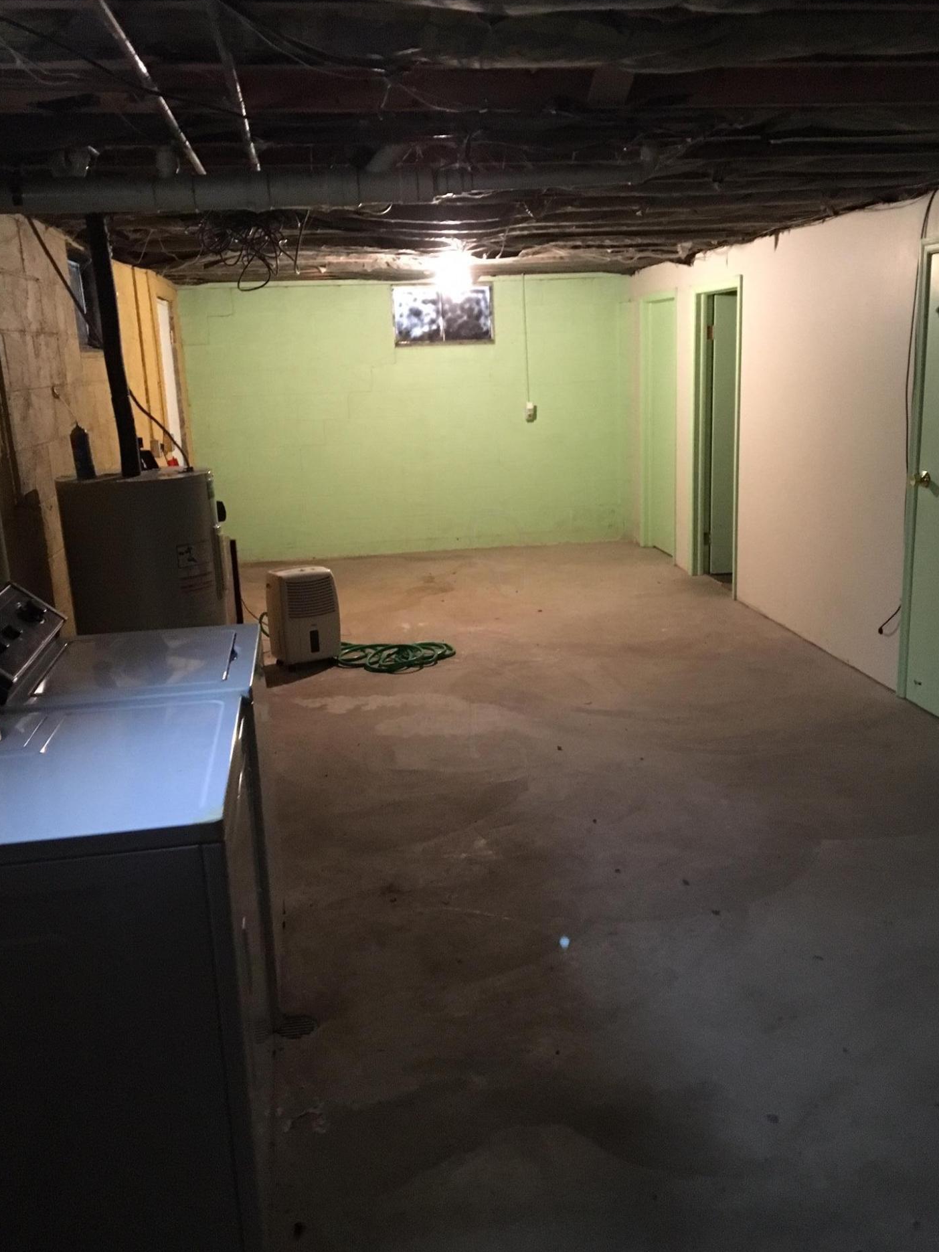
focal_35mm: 31
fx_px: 1121
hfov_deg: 45.4
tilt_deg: -12.4
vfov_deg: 58.3
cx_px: 498
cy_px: 638
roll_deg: +1.6
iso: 320
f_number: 2.2
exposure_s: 1/15
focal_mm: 4.15
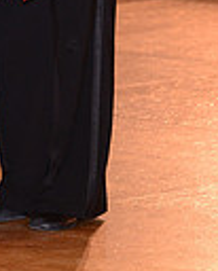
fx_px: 4428
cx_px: -5
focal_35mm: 551
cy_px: -193
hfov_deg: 2.8
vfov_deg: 3.5
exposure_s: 1/250
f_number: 4.5
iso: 1000
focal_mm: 130
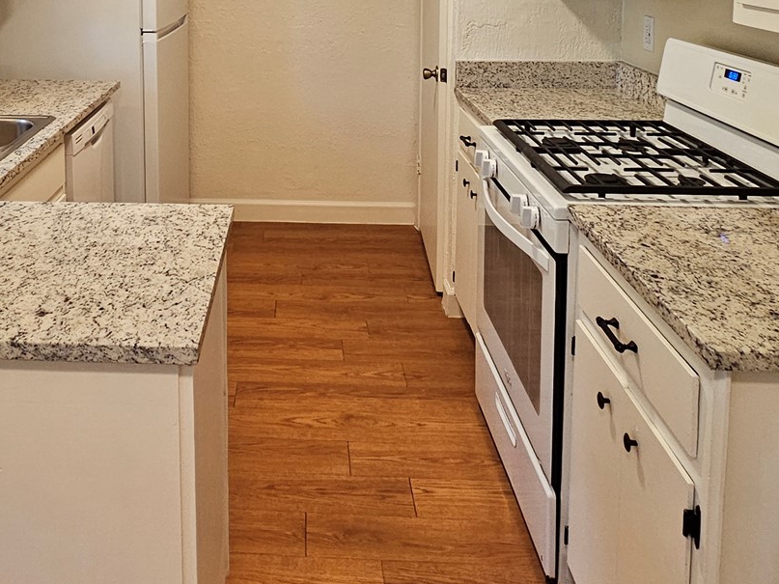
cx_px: 242
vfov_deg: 38.0
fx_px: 743
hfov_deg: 53.9
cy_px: -5
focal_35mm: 33
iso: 200
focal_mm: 2.2
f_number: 2.2
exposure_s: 1/60
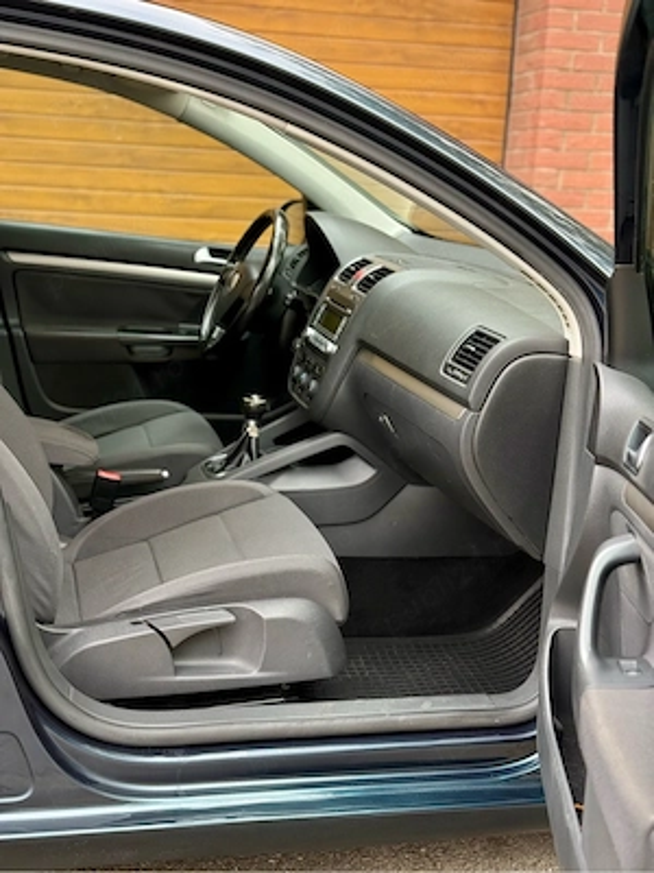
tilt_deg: -12.9
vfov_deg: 39.7
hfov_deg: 30.3
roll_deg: -3.5
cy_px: 436
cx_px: 327
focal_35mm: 48
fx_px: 1209
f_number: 1.78
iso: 125
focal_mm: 6.76
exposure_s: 1/242
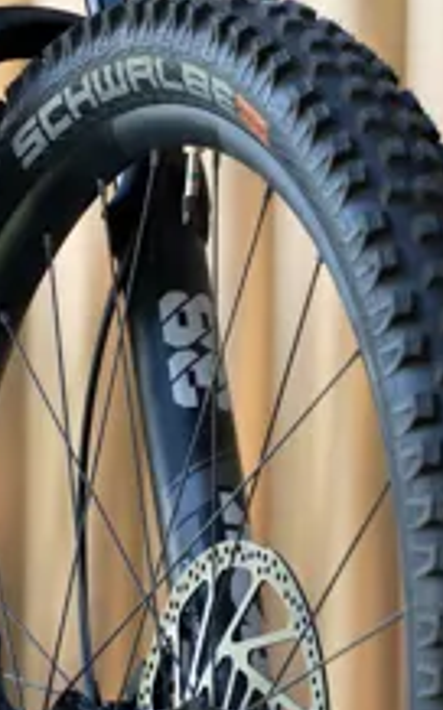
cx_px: 287
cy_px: 324
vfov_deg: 7.5
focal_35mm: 281
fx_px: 5435
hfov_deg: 4.7
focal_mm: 75
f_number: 4
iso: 1000
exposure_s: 1/800
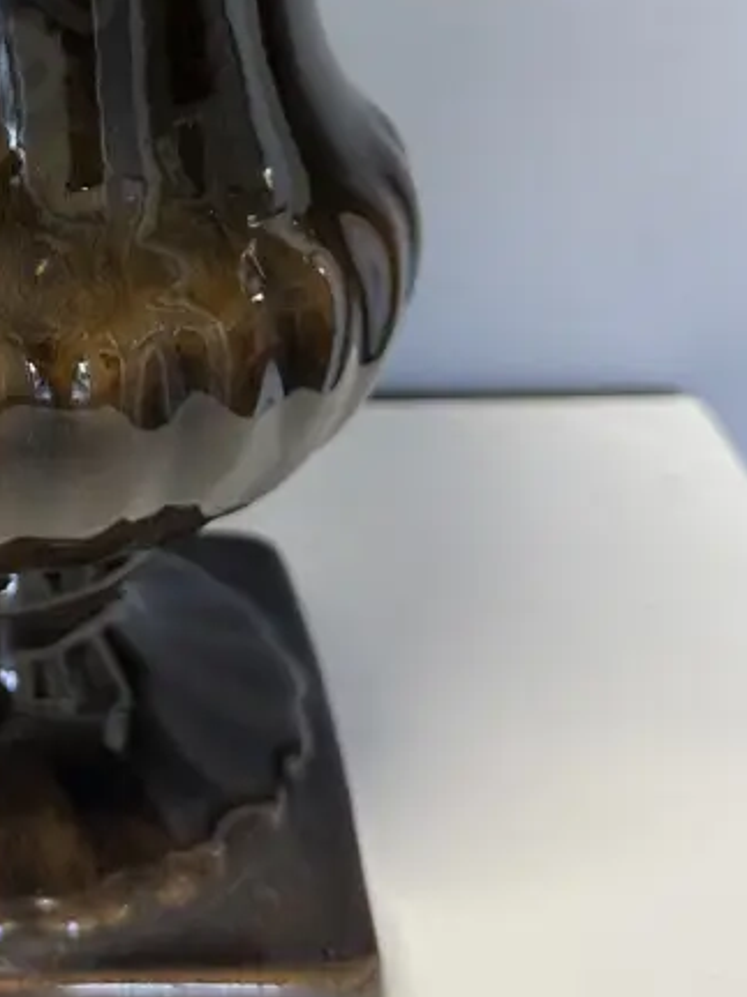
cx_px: -49
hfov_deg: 24.2
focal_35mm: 57
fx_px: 1641
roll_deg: +2.1
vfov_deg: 32.6
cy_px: 155
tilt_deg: -21.0
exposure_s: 1/100
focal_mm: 6.86
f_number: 1.78
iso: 200
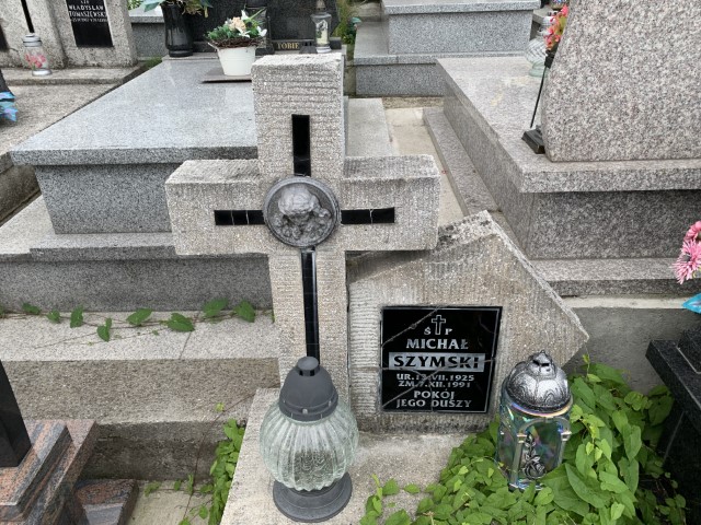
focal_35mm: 26
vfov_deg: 53.1
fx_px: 527
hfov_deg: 67.3
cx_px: 350
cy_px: 262
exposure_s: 1/431
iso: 25
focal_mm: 4.25
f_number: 1.8
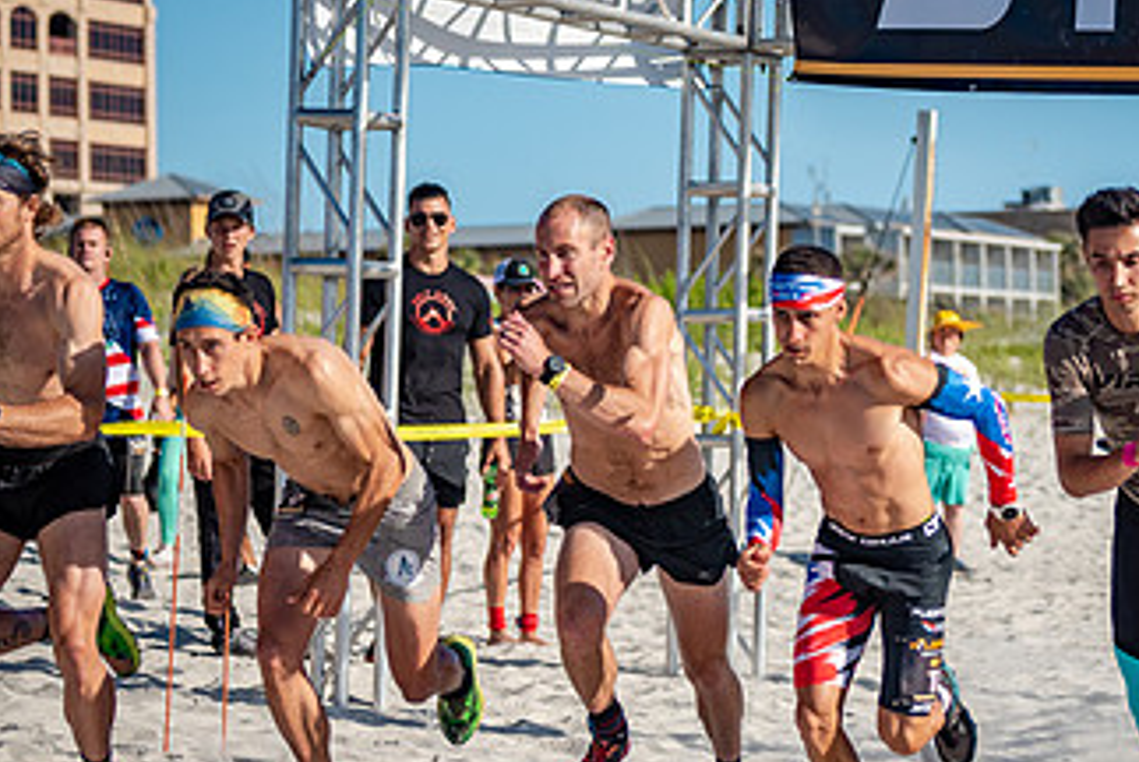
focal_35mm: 129
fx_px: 4085
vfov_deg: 10.6
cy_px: 465
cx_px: 786
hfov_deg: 15.8
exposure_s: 1/4000
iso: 280
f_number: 2.8
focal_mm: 70
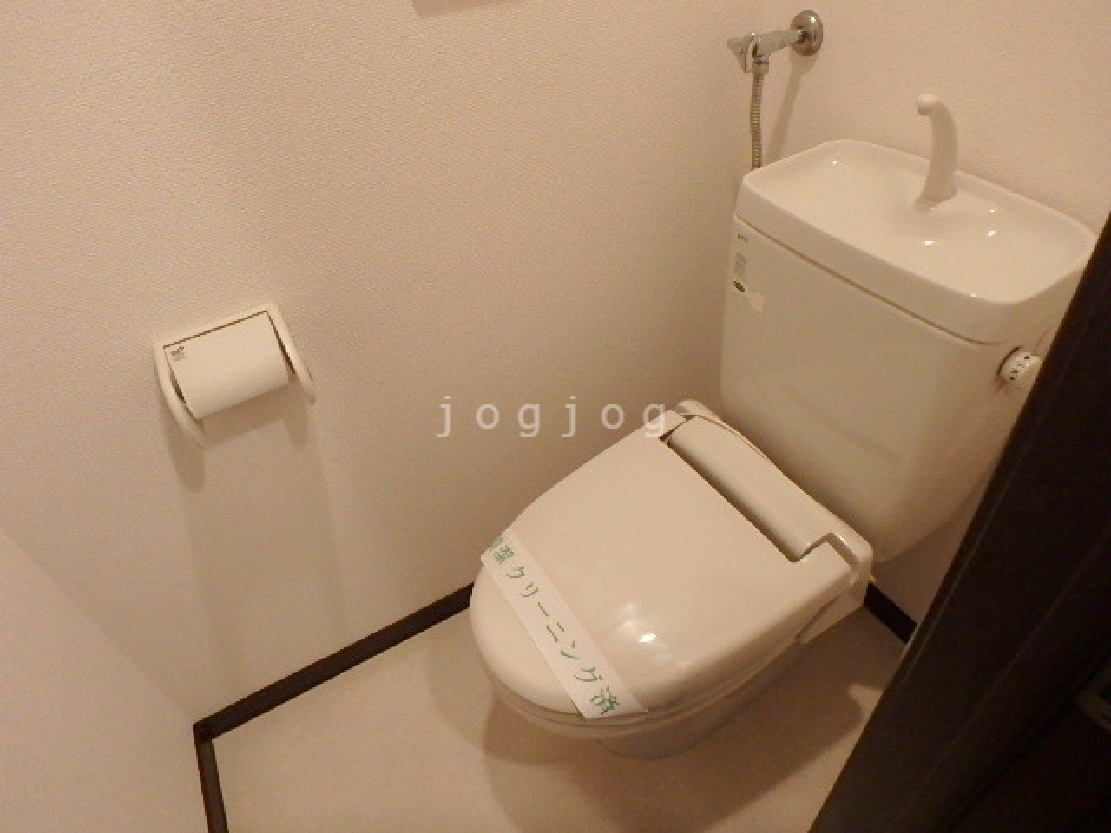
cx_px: 556
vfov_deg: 63.4
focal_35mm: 21
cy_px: 416
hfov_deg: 79.0
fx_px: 674
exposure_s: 1/40
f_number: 3.5
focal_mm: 3.7
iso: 640
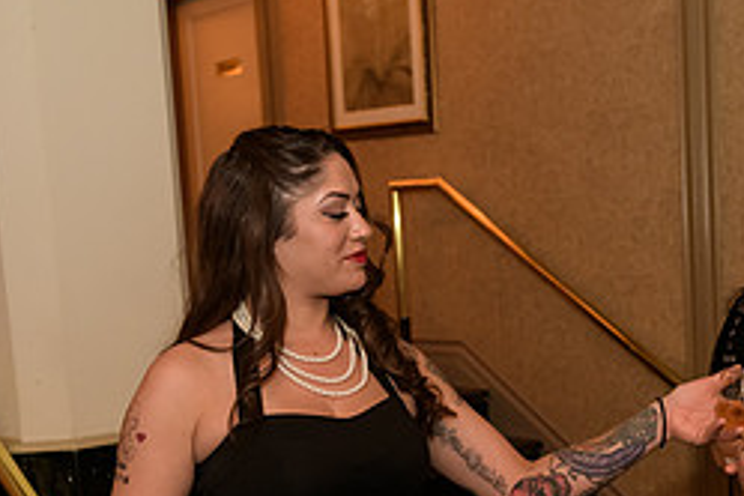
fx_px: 1157
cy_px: 393
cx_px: 592
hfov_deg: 34.6
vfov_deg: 23.8
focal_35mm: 56
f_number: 3.2
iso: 1600
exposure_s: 1/125
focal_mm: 24
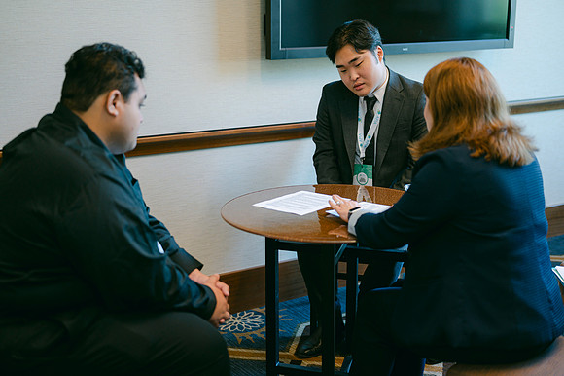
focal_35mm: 50
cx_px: 282
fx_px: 783
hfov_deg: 39.6
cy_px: 188
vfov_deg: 27.0
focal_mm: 50
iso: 400
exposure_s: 1/125
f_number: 2
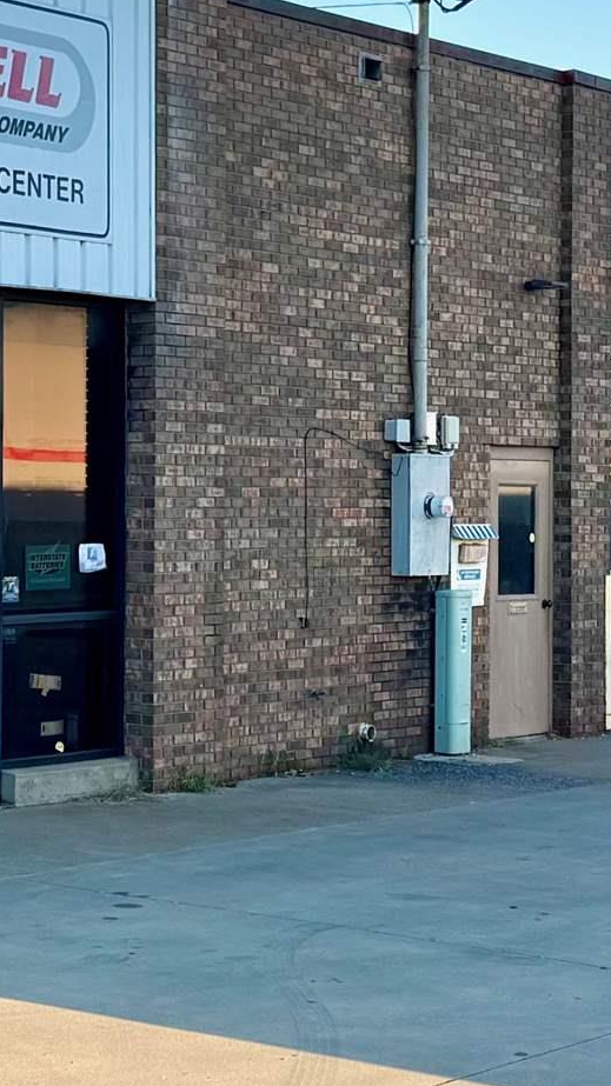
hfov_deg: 13.8
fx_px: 2506
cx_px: 129
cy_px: 478
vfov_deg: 24.4
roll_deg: +0.5
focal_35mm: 87
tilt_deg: +0.4
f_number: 1.78
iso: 80
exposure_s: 1/2415
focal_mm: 6.76
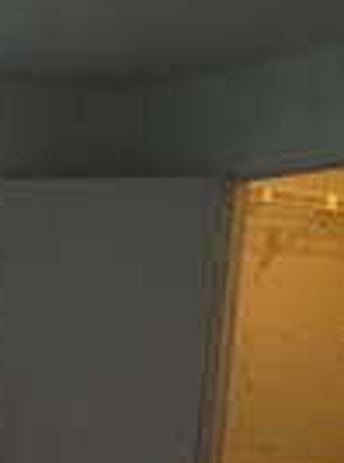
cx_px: -177
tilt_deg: -12.2
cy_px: 707
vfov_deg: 16.9
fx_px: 1398
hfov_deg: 13.2
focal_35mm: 105
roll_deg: -0.9
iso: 32
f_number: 2.2
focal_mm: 4.15
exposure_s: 1/60
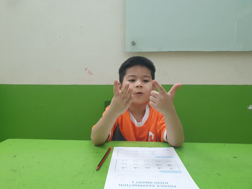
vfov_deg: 53.1
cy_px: 94
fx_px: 189
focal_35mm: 26
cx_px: 126
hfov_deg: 67.3
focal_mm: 4.32
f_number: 2.4
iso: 400
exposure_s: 1/50
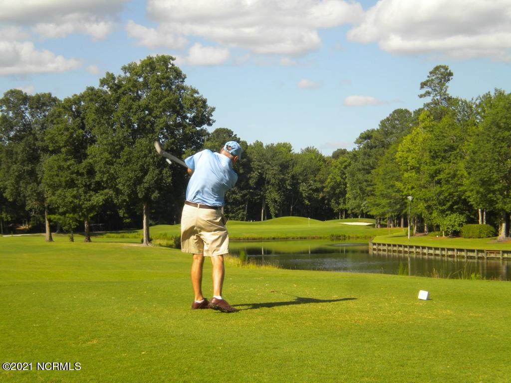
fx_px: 1166
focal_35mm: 79
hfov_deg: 24.7
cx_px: 256
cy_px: 192
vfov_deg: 18.7
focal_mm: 14.3
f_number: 7.2
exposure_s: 1/232
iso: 80
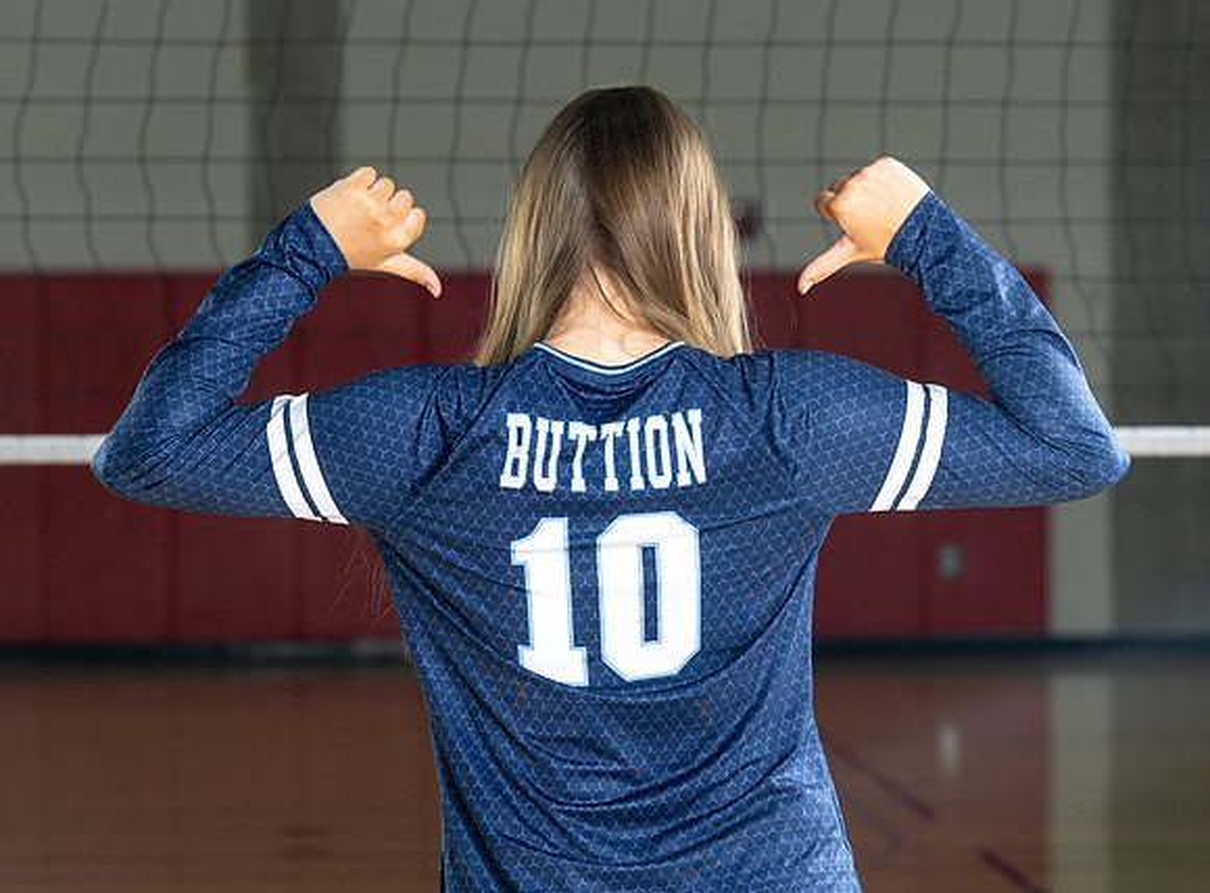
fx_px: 4779
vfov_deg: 10.7
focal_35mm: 138
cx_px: 701
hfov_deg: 14.4
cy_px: 537
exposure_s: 1/160
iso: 100
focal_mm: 79
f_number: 4
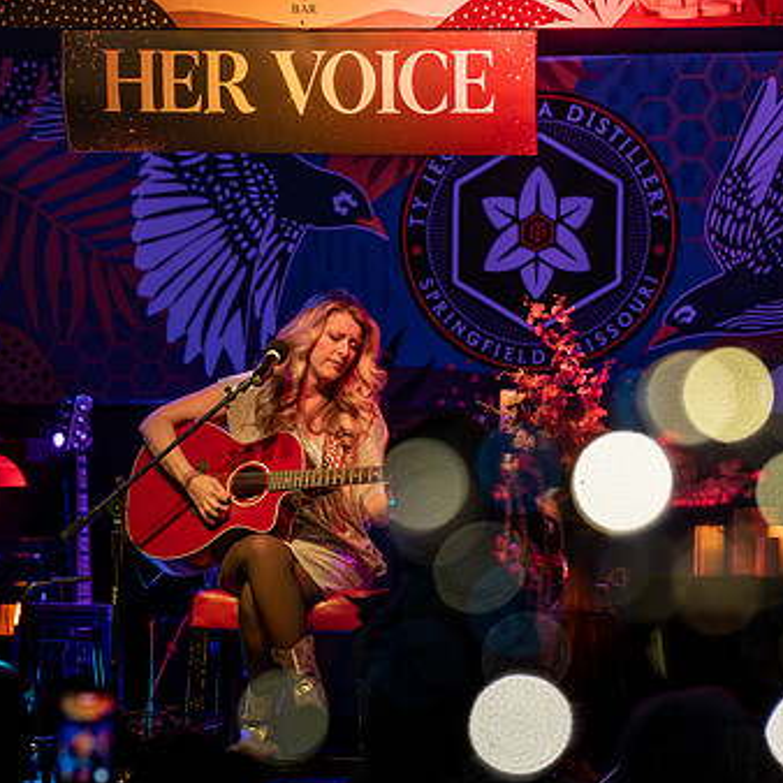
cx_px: 364
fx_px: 4786
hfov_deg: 9.4
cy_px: 366
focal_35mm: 187
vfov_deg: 9.4
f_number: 2.8
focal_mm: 106
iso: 3200
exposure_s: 1/400
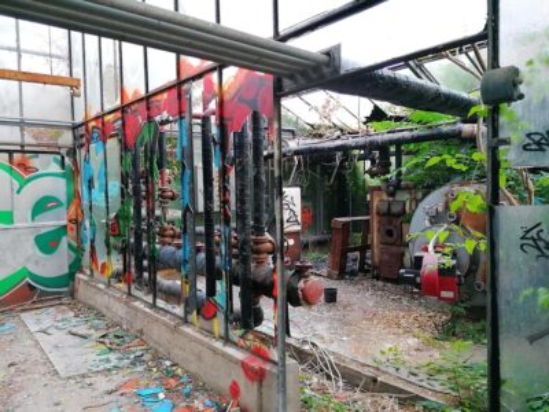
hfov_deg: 65.3
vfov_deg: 51.4
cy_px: 206
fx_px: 428
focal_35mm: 27
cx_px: 274
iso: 250
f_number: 1.8
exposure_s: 1/33.3
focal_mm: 4.75
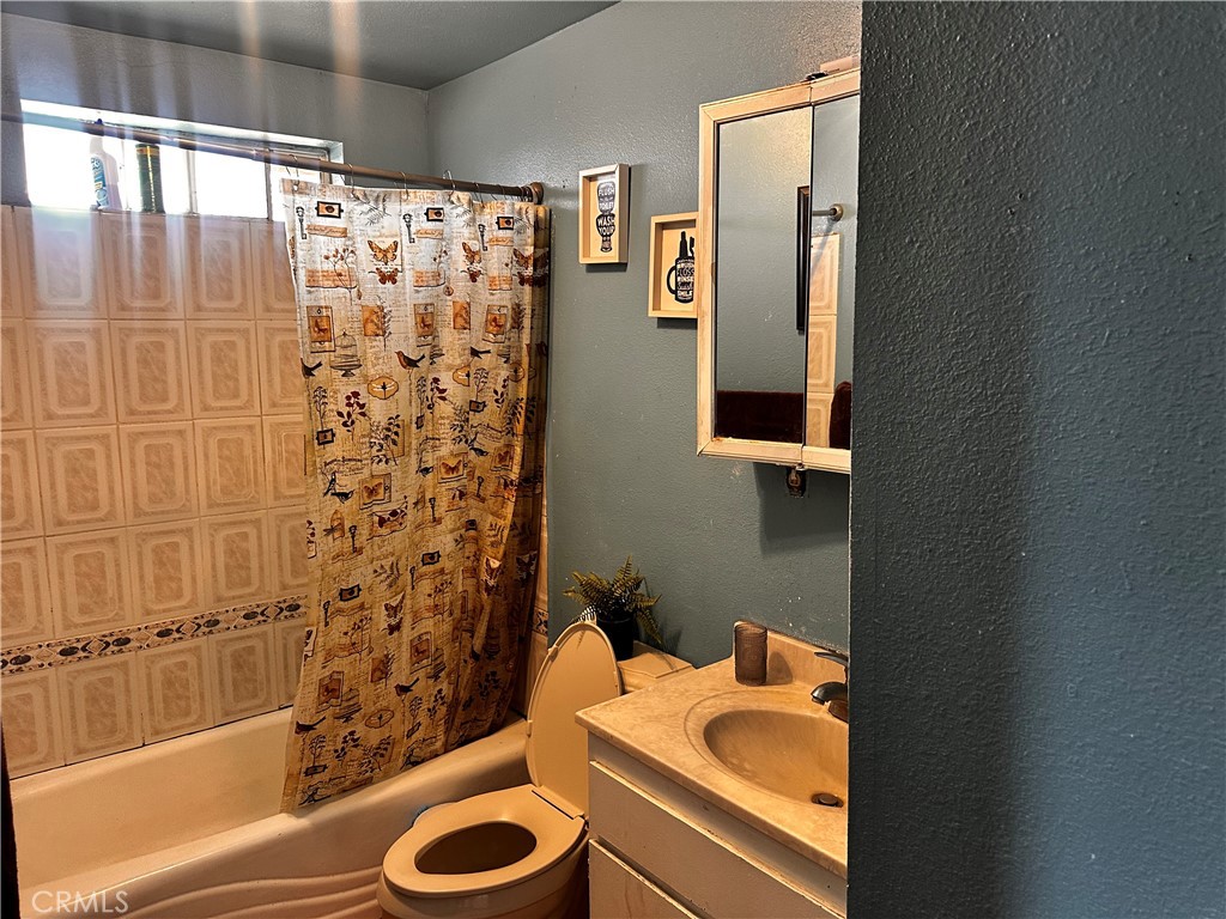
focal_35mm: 24
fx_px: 850
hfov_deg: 71.6
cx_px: 613
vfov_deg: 56.8
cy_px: 460
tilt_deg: -7.5
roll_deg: +0.3
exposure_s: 1/60
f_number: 1.78
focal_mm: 6.86
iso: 250
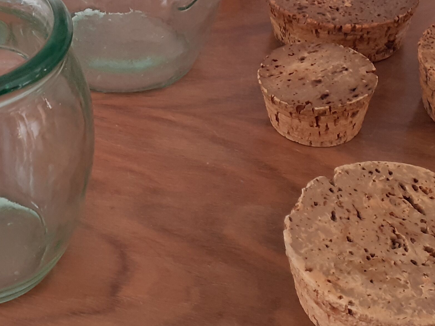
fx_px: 892
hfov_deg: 26.6
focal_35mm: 71
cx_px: 58
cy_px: 6
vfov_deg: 20.1
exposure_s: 1/50
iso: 100
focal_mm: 3.6
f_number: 1.9
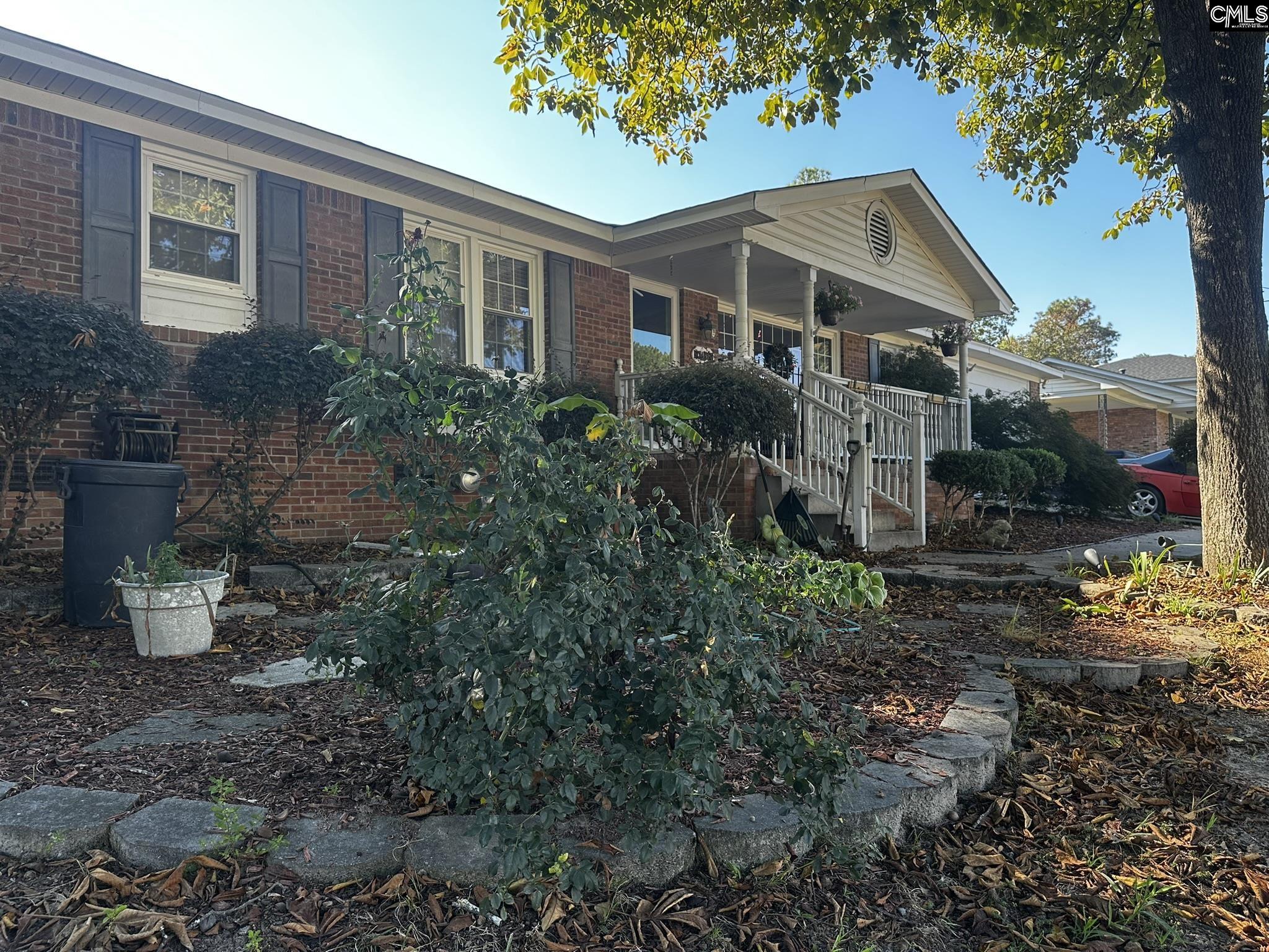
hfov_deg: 71.6
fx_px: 880
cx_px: 634
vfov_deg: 56.8
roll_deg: +1.3
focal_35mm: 24
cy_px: 476
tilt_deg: +1.0
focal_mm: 6.86
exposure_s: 1/431
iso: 80
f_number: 1.78
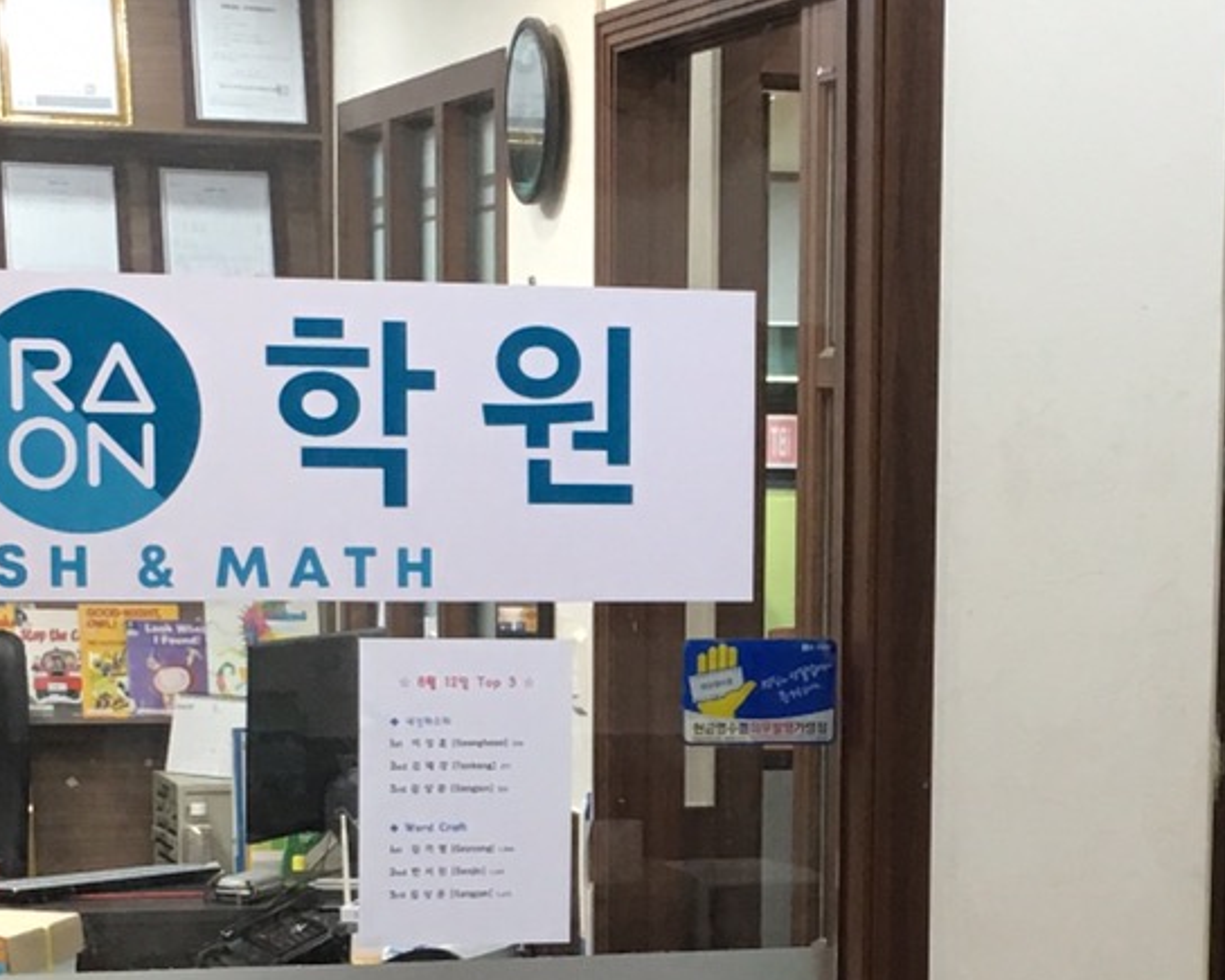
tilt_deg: -9.7
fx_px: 3770
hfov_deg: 18.4
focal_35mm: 104
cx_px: 842
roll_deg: -1.4
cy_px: 1025
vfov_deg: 14.5
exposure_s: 1/30
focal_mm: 4.15
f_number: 2.2
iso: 80
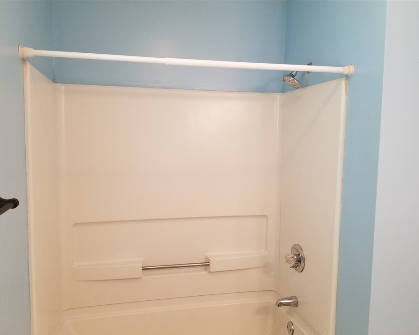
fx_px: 347
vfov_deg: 51.5
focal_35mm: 28
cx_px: 202
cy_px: 173
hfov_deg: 62.2
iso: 160
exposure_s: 1/30
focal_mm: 4.3
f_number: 1.7
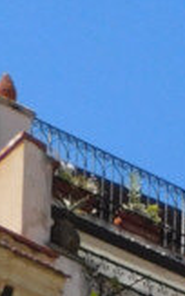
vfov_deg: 7.6
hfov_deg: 5.4
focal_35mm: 234
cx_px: 462
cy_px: 942
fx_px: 1886
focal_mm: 5.3
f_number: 6.4
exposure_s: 1/400
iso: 125
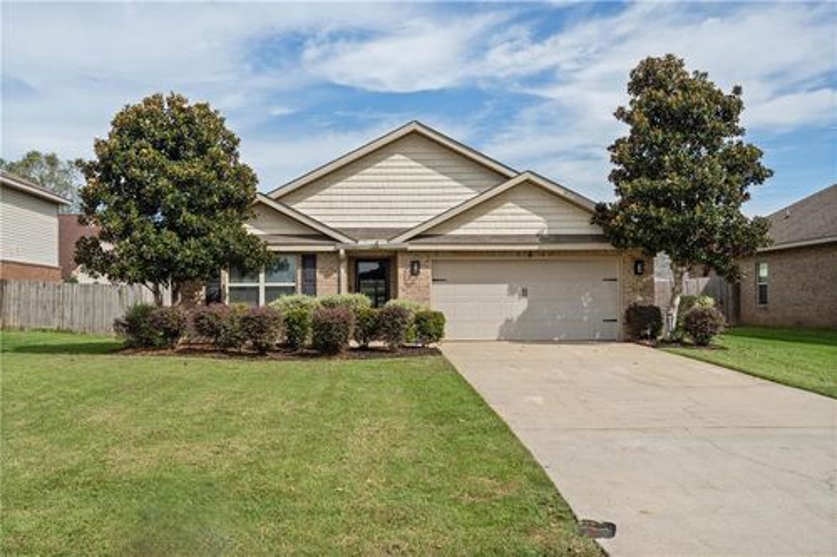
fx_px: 813
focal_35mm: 35
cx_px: 418
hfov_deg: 54.5
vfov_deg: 37.8
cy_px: 278
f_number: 9
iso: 250
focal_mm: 35
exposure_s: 1/320
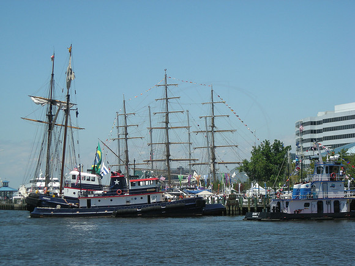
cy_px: 133
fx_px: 1077
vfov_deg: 14.1
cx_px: 178
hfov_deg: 18.7
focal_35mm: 105
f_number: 4.7
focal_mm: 17.1
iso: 50
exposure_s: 1/487
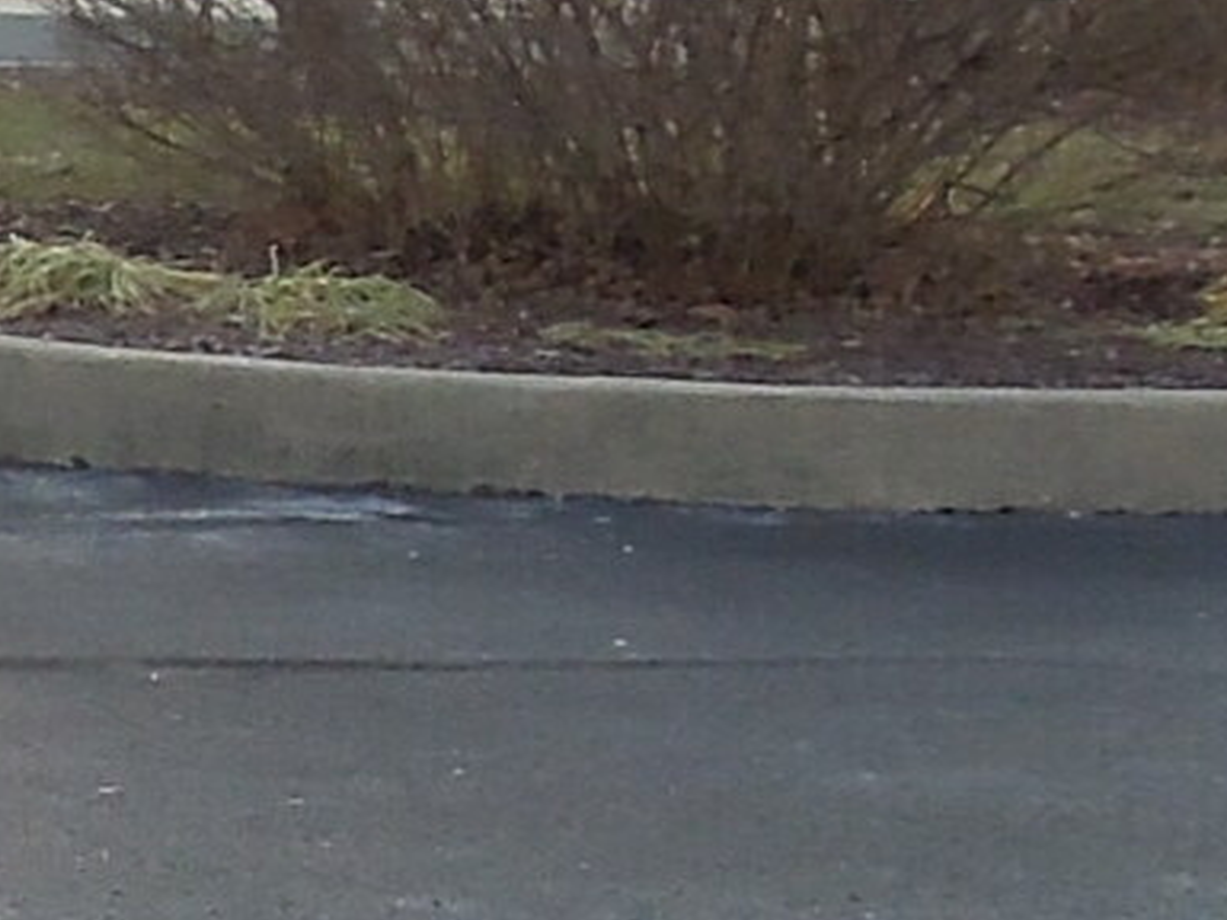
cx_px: -1920
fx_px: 6806
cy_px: 591
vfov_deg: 7.7
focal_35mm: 192
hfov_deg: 9.1
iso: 160
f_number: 2.8
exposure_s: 1/400
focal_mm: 4.3
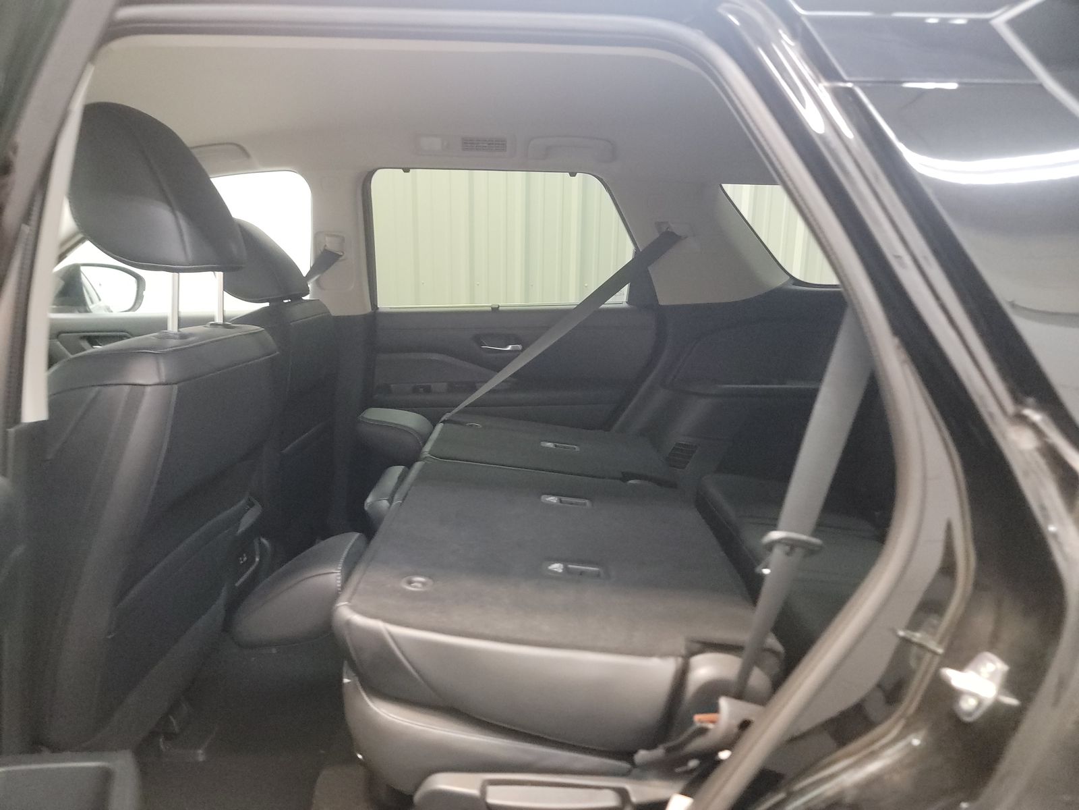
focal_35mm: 24
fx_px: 748
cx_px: 540
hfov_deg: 71.6
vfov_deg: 56.8
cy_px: 405
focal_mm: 6.7
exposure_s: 1/59
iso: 2029
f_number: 1.8
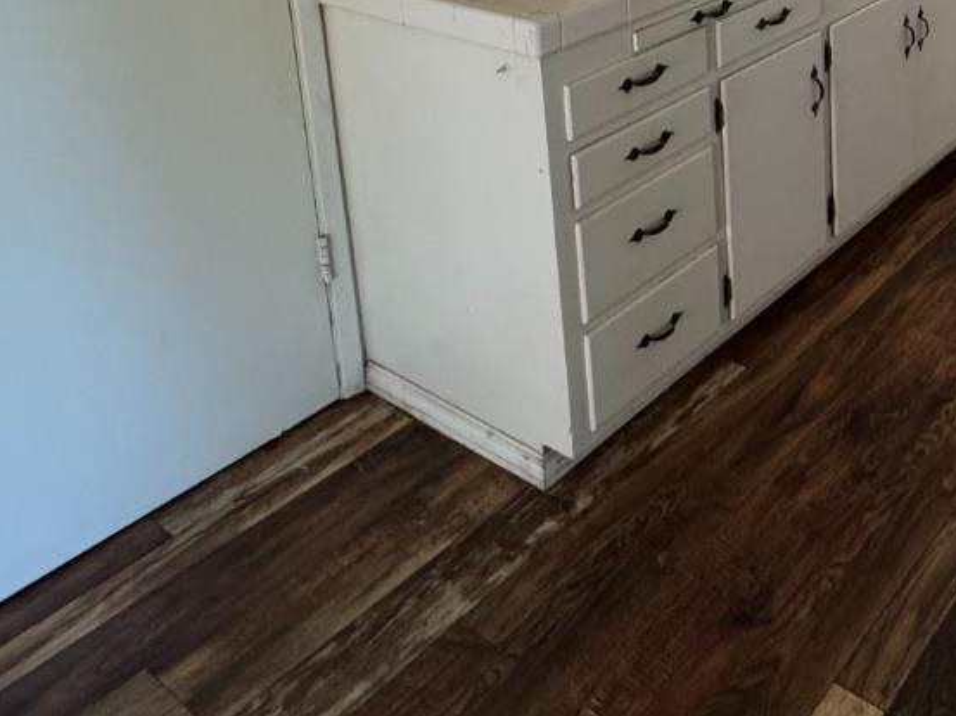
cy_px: -108
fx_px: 1049
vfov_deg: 32.3
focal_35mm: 38
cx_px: 878
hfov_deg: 44.2
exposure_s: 1/99
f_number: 2.2
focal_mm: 2.22
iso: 250
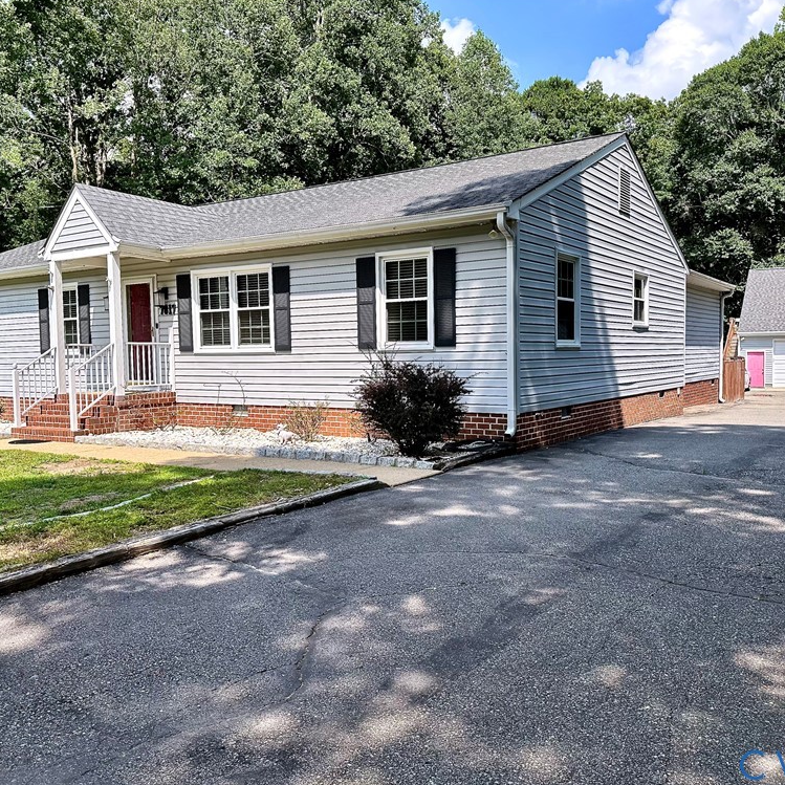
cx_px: 417
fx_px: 744
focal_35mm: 29
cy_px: 391
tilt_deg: -2.7
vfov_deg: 55.6
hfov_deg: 55.6
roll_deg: +0.5
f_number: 1.78
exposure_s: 1/2967
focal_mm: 6.86
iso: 80
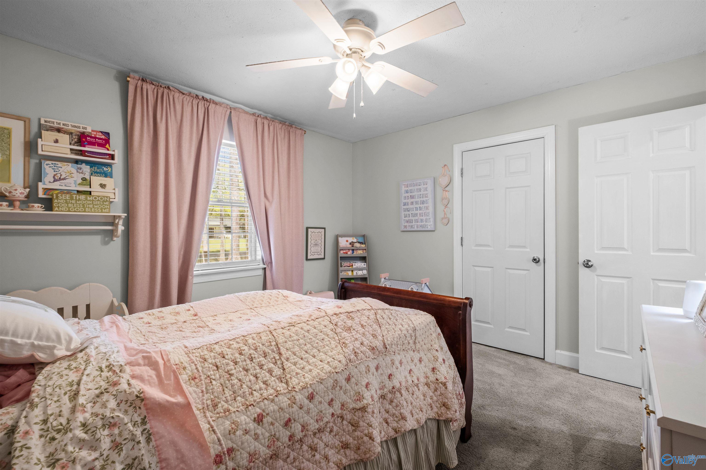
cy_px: 235
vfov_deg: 77.3
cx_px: 353
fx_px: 294
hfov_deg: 100.4
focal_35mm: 15
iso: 640
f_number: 7.1
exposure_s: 1/2
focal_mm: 10
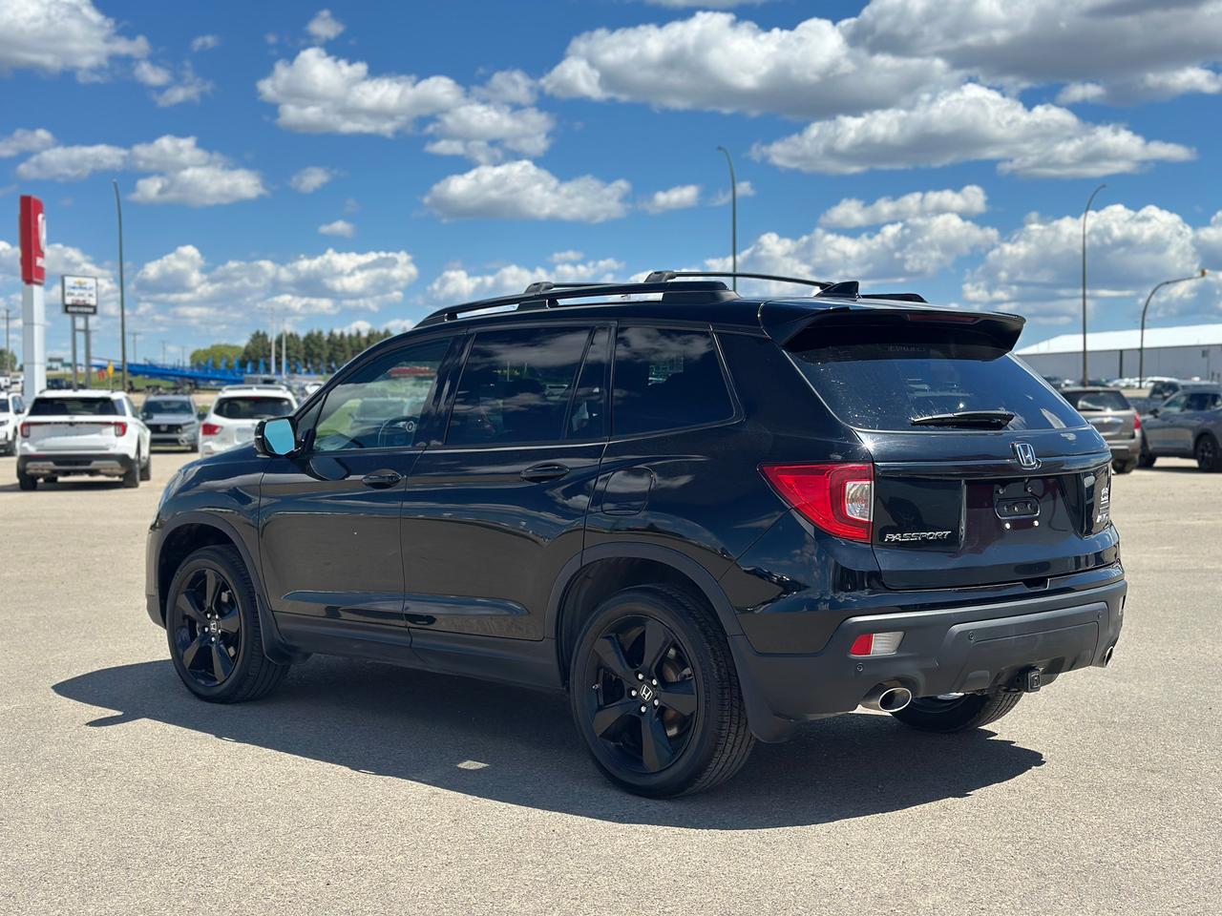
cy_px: 458
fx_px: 1694
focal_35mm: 48
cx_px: 611
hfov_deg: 39.7
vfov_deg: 30.3
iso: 100
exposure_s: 1/5000
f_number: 1.78
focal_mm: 6.86
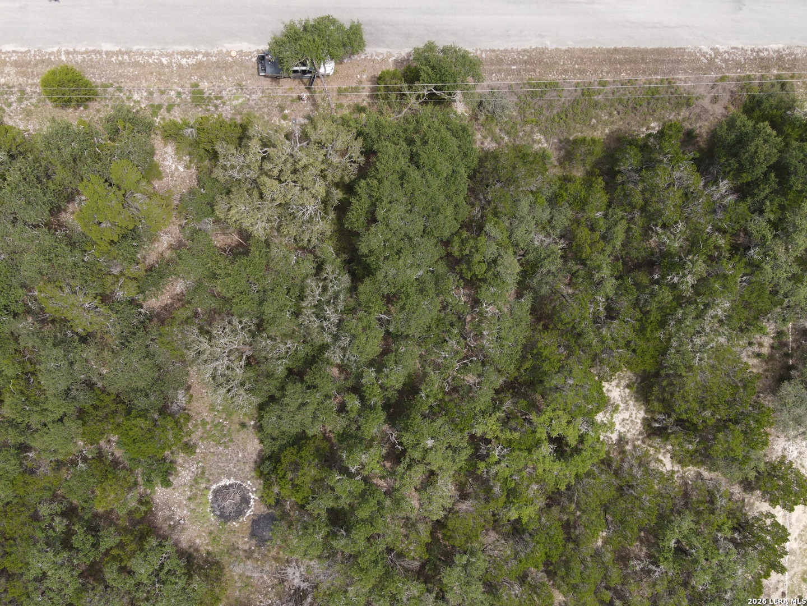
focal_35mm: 24
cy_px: 303
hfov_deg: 71.6
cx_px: 404
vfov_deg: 56.8
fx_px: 560
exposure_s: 1/400
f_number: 2.8
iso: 100
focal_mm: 4.5
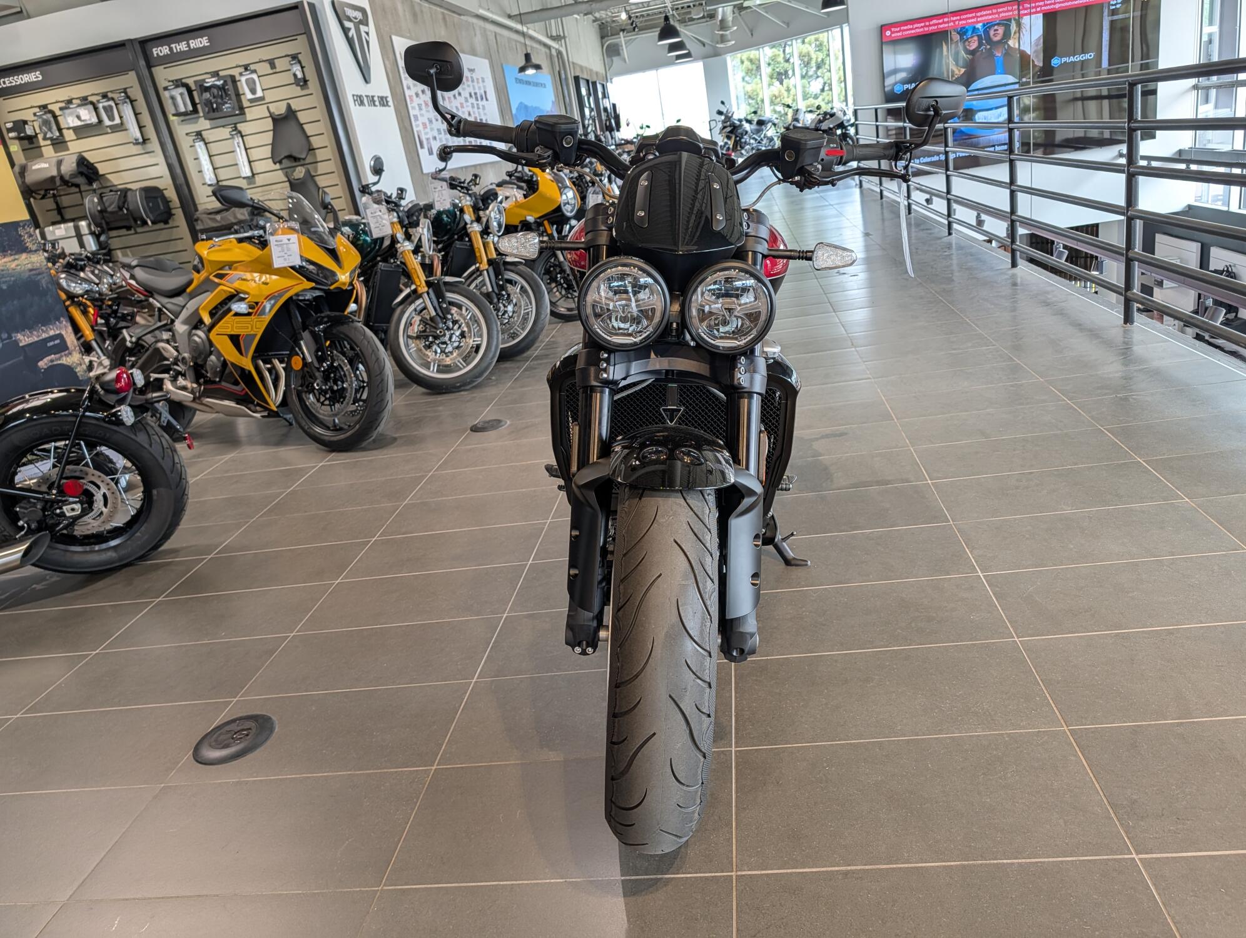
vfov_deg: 56.9
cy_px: 469
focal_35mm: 24
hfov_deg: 71.5
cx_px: 623
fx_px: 865
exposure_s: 1/120
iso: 63
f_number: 1.68
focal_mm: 6.9
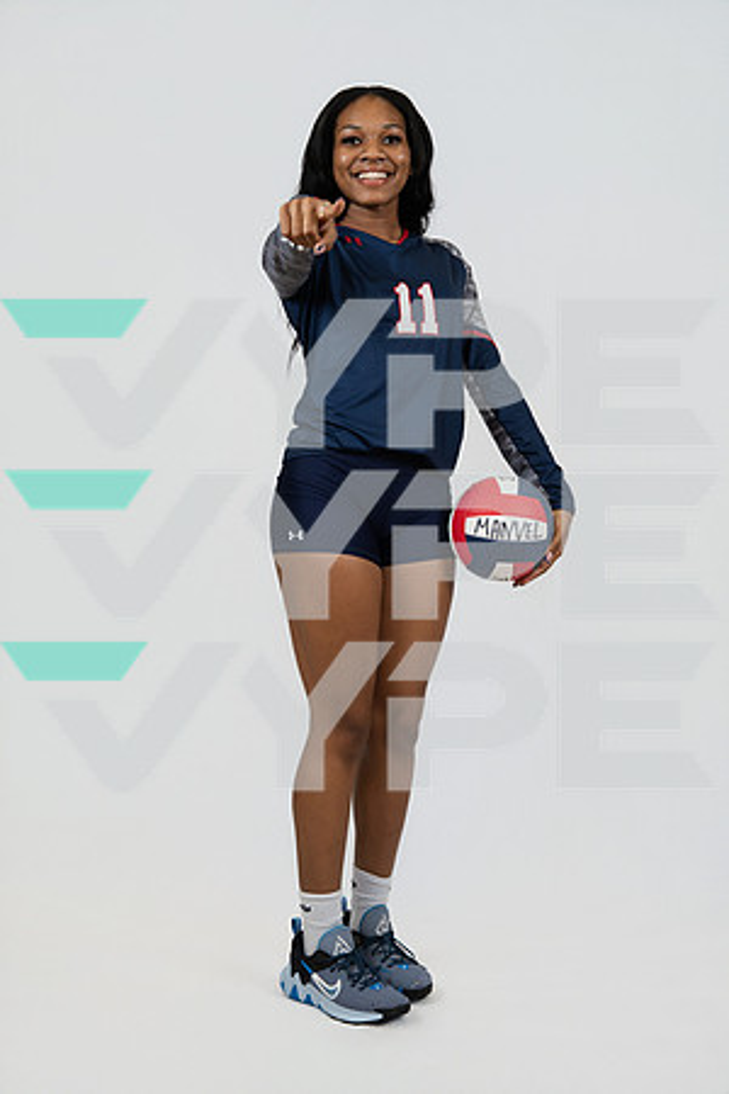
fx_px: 1479
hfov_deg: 27.7
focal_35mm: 49
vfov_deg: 40.6
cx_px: 364
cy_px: 547
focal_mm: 48.7
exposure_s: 1/125
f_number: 4
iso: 400
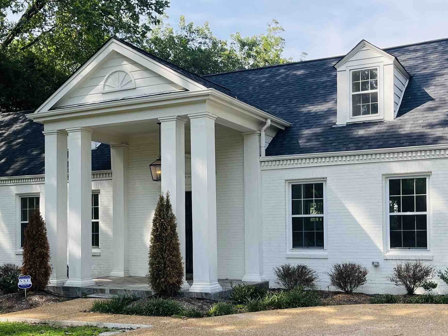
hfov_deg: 41.2
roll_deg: +0.7
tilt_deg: +0.5
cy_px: 215
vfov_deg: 31.3
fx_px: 595
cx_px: 215
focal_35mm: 46
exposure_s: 1/858
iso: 50
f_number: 1.6
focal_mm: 5.1
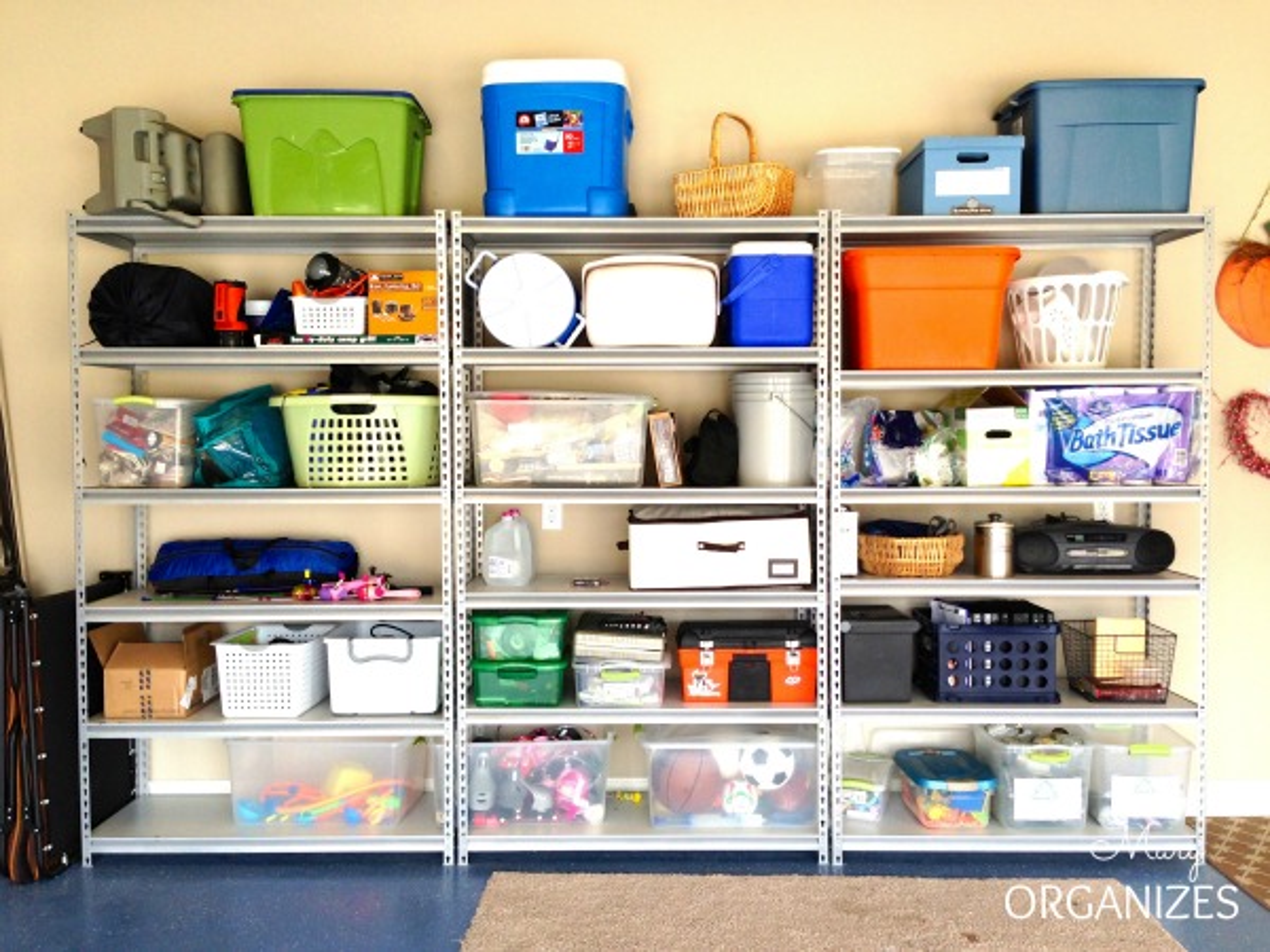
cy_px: 476
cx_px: 635
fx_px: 1211
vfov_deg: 42.9
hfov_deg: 55.4
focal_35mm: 33
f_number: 2.4
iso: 50
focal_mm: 4.13
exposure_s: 1/60
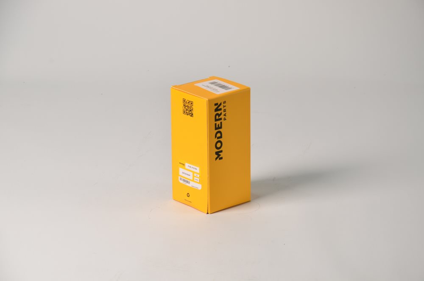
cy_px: 140
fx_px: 1851
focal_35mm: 158
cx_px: 212
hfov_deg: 13.1
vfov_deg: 8.7
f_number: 8
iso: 100
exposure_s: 1/13
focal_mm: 105
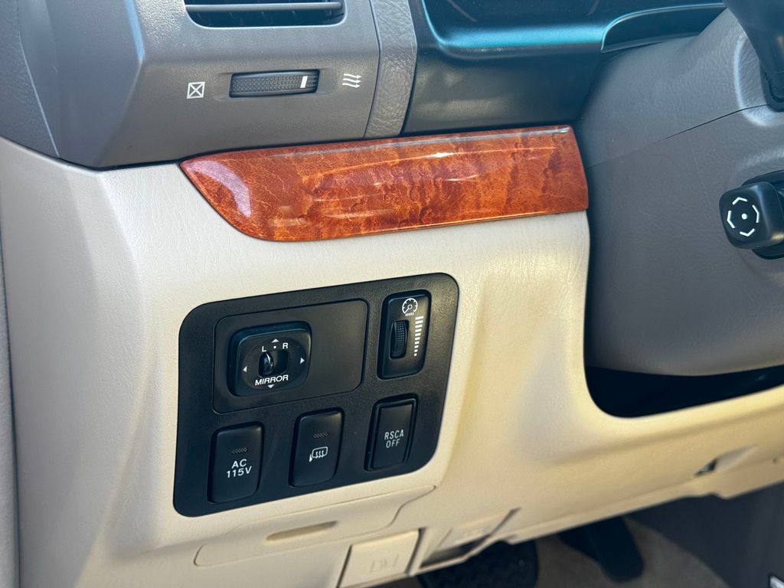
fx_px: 1087
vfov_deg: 30.3
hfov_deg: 39.7
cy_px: 294
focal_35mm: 48
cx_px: 392
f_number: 1.78
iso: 64
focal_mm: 6.76
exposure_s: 1/194
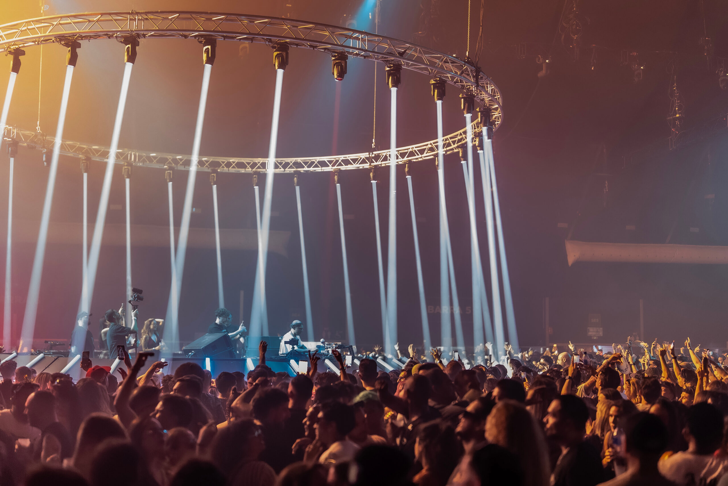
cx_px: 364
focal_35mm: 50
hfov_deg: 39.6
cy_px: 243
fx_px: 1012
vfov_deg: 27.0
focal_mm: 50
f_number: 1.4
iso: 10000
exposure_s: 1/250
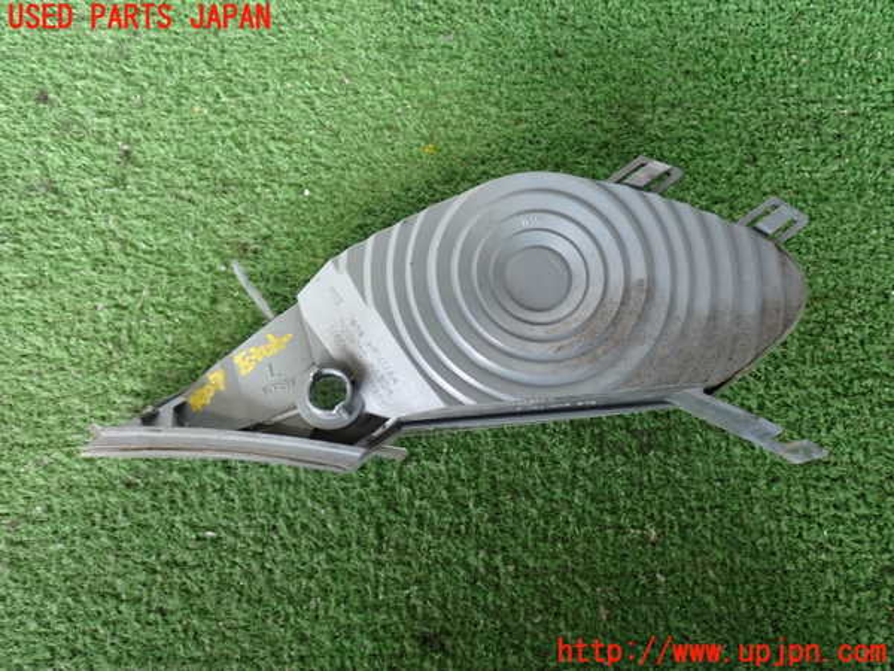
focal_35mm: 32
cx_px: 447
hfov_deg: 56.8
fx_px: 826
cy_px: 336
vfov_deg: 44.2
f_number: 2.4
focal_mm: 5.79
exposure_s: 1/30
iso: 200
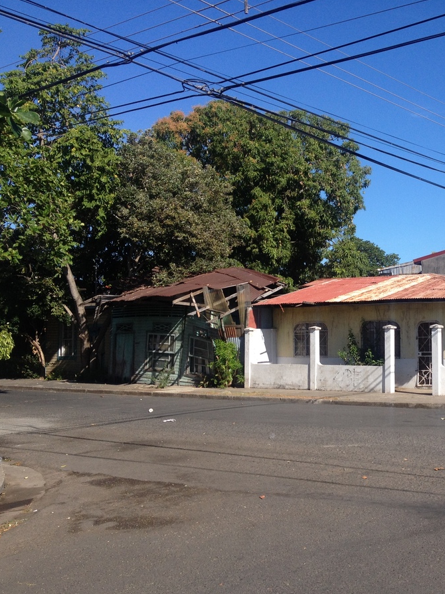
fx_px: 806
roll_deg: +0.8
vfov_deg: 40.4
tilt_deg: +0.5
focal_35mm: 47
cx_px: 386
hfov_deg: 29.8
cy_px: 298
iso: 50
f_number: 2.4
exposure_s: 1/1534
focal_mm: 4.28
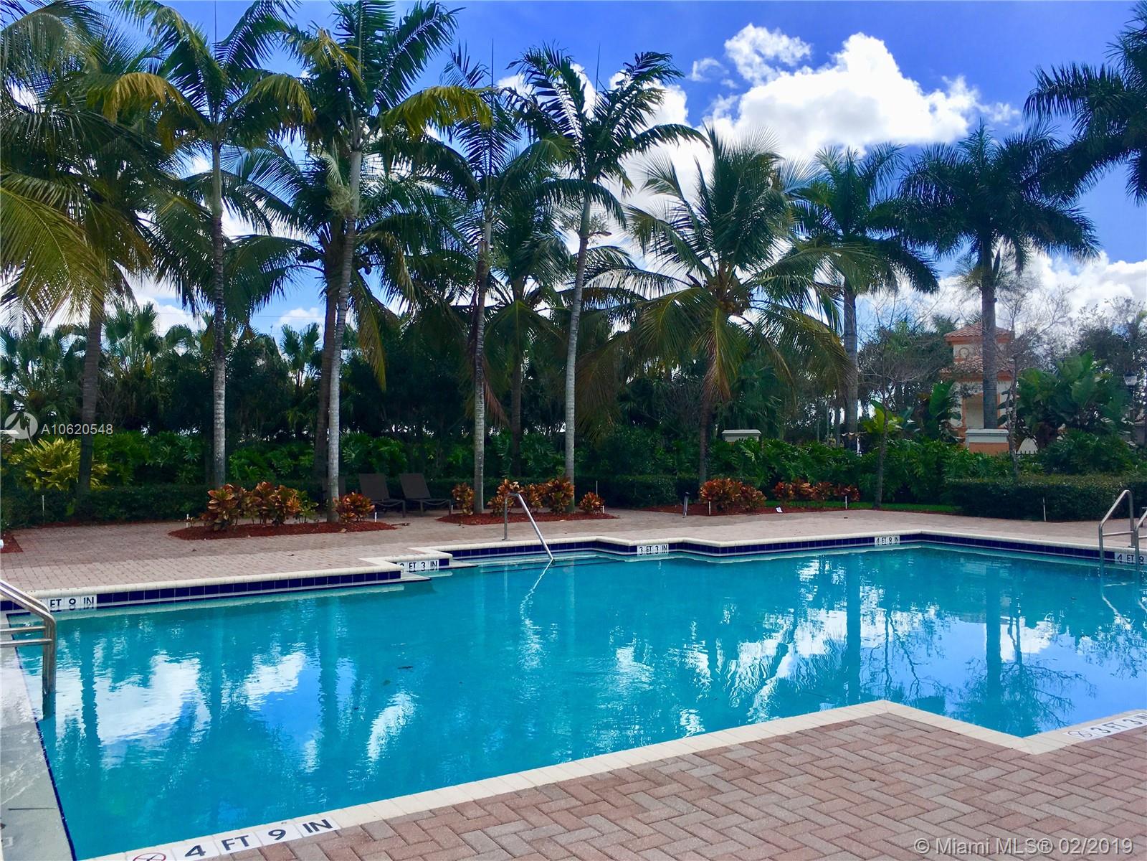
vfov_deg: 48.2
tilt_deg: +2.9
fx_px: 961
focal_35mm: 29
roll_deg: -0.3
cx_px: 574
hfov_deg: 61.7
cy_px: 430
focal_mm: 4.15
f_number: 2.2
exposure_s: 1/1876
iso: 25
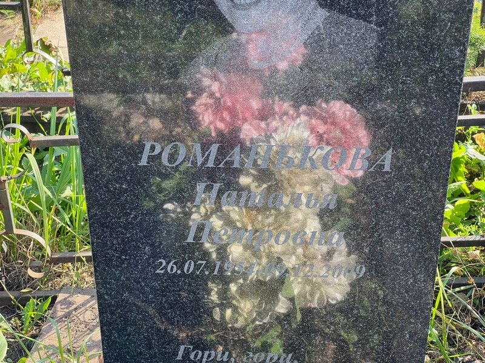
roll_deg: +0.7
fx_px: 1079
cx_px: 242
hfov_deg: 25.3
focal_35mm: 77
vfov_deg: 19.1
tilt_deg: -29.2
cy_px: 182
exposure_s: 1/99
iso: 40
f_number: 2.8
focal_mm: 9
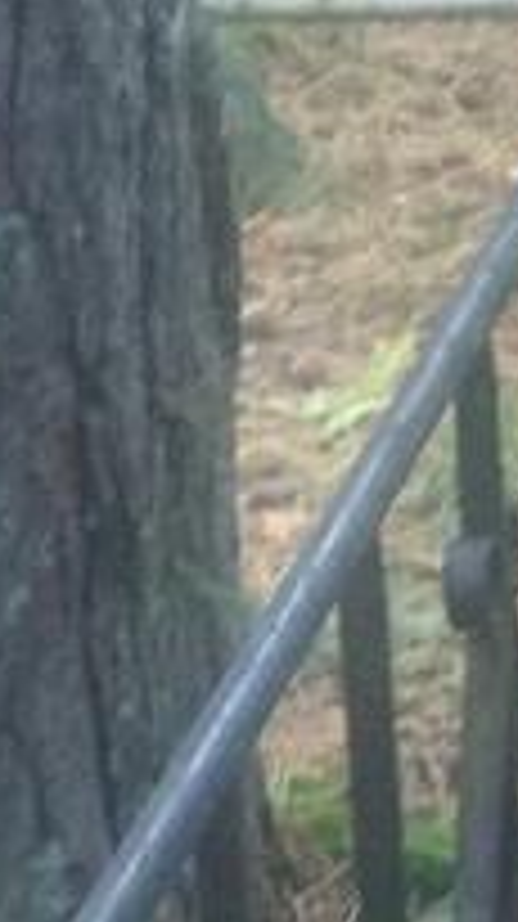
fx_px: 5408
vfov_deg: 9.8
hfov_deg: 5.1
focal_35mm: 221
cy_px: 621
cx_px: 1667
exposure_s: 1/30
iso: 800
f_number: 2.6
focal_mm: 5.99
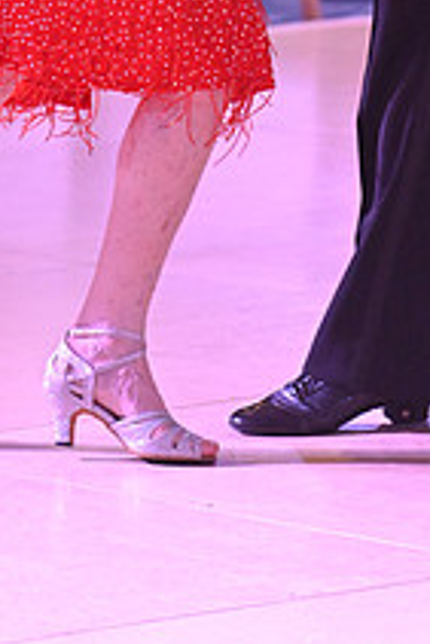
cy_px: -232
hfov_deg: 2.9
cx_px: 291
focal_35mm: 468
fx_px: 8371
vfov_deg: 4.4
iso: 5000
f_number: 5.6
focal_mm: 170
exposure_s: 1/400
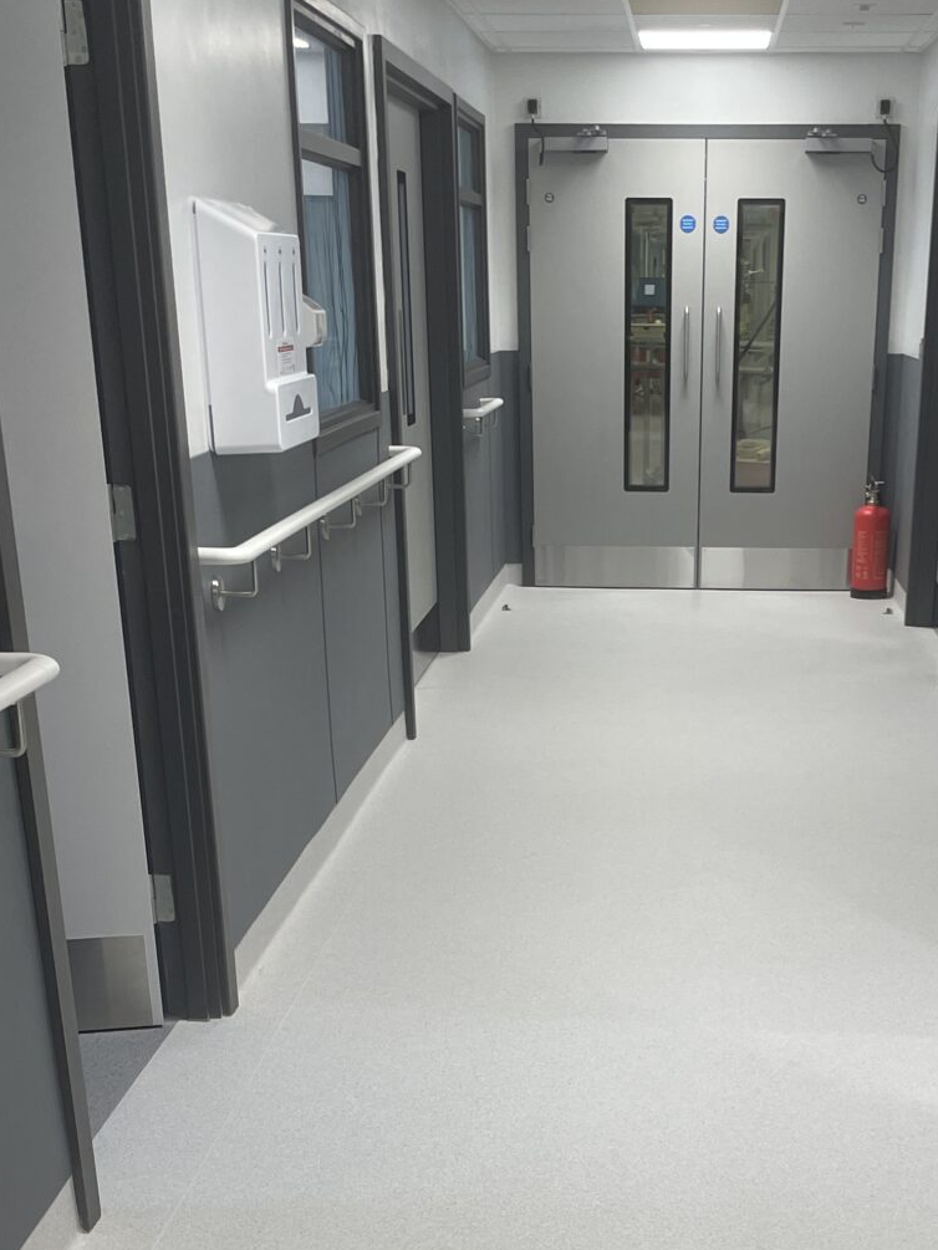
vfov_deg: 33.8
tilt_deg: -23.6
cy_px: 1168
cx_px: 601
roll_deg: +0.1
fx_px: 1914
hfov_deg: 27.4
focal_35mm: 53
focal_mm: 4.2
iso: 64
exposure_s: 1/100
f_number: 1.6
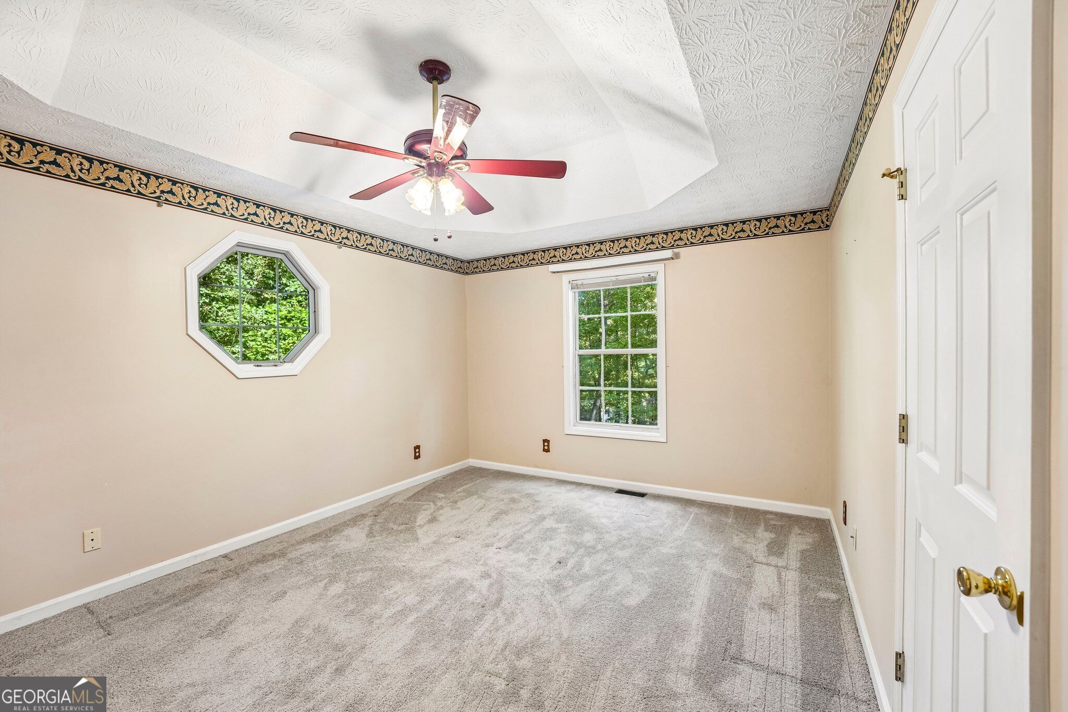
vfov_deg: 81.2
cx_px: 534
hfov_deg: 104.3
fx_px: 415
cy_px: 356
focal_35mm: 14
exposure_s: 1/8
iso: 320
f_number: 8
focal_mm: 14
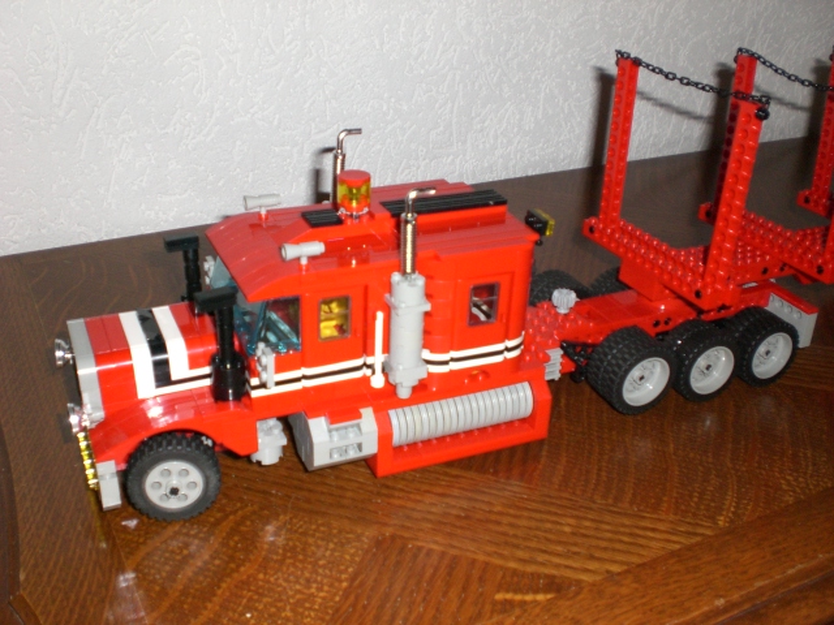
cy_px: 312
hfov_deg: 49.0
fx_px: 916
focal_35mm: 38
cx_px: 417
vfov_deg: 37.7
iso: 200
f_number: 3.1
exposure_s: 1/60
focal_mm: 6.3
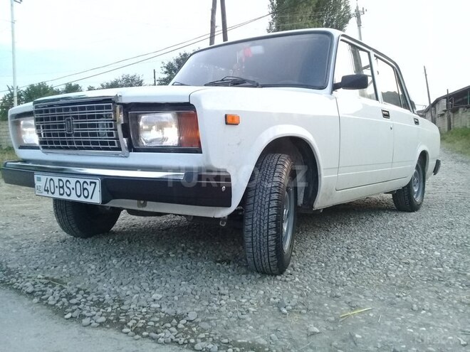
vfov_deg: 45.4
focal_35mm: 31
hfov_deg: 58.4
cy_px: 176
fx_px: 421
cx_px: 235
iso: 160
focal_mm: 3.3
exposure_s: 1/33
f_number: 2.2
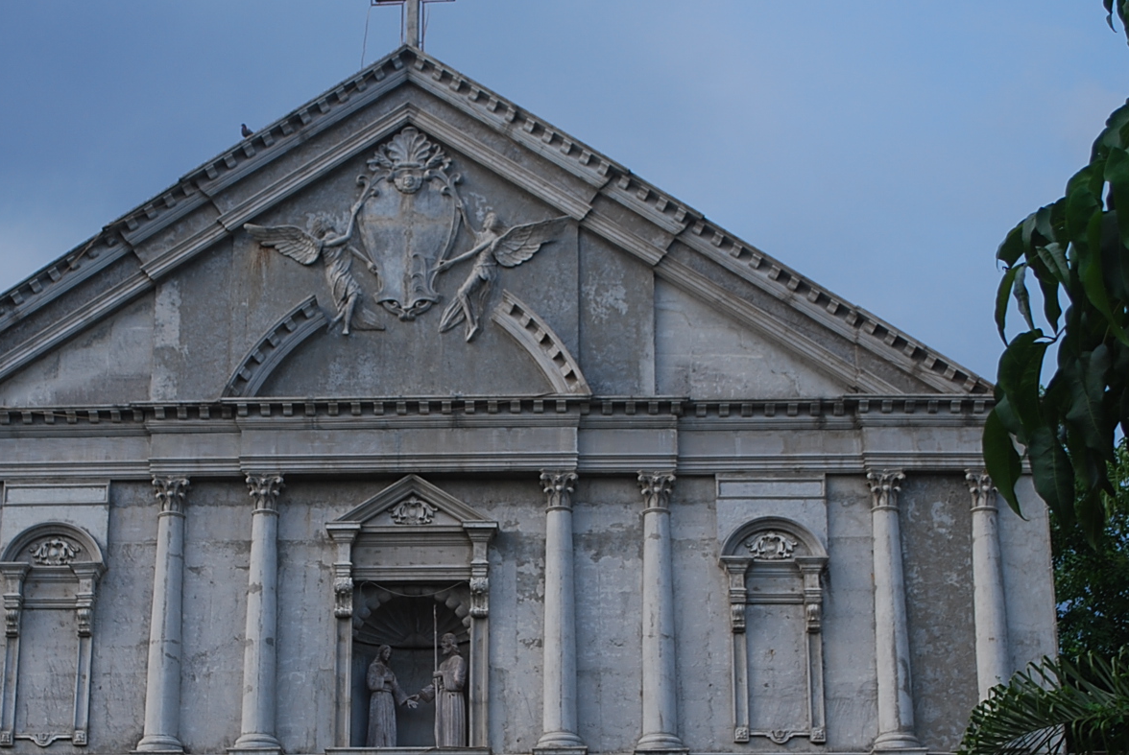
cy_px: 536
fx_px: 2480
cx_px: 441
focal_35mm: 79
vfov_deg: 17.3
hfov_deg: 25.6
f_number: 6.3
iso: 100
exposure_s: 1/160
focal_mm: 32
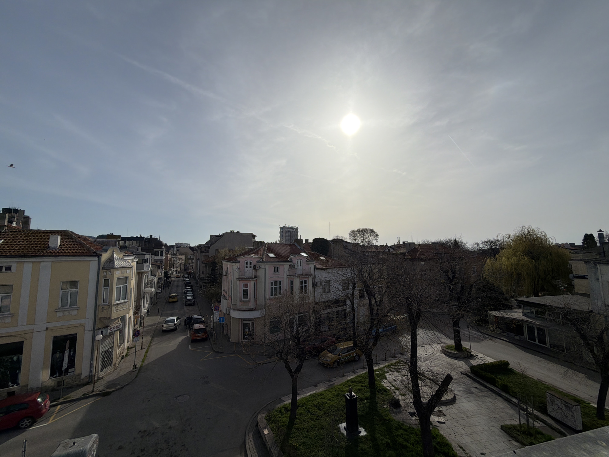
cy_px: 228
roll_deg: +0.9
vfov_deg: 85.7
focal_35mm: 14
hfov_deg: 102.1
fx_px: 246
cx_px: 304
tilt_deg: +6.0
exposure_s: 1/3663
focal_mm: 2.22
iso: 20
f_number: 2.2
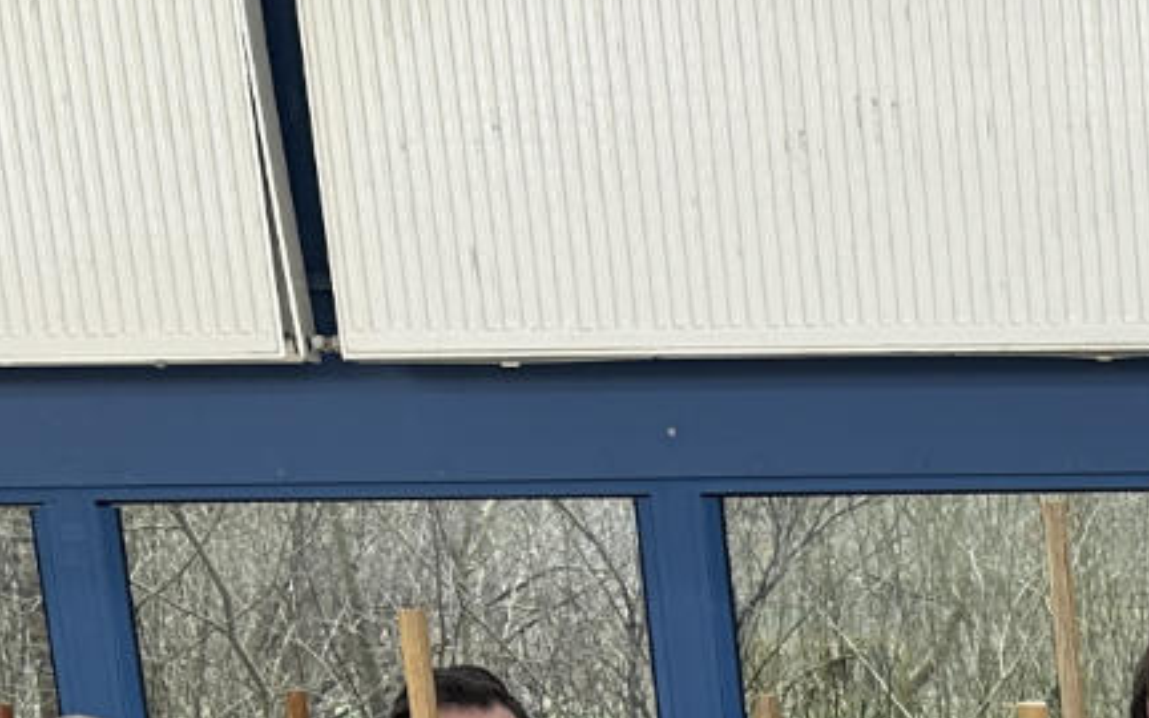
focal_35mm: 113
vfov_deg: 10.3
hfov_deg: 15.8
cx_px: 2040
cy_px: 1596
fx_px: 3538
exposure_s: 1/186
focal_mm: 6.9
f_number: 1.8
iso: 64
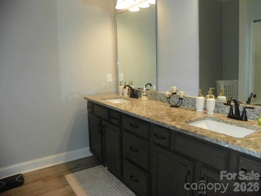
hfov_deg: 67.3
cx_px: 130
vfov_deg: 53.1
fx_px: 196
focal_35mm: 26
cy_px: 98
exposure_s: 1/125
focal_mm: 4.6
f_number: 2.8
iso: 200
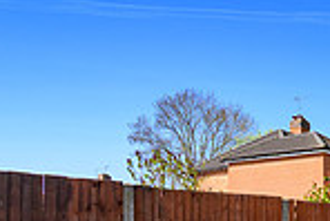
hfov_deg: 30.3
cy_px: 251
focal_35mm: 55
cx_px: 406
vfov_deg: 23.0
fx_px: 505
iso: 100
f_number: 5
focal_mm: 14
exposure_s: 1/320
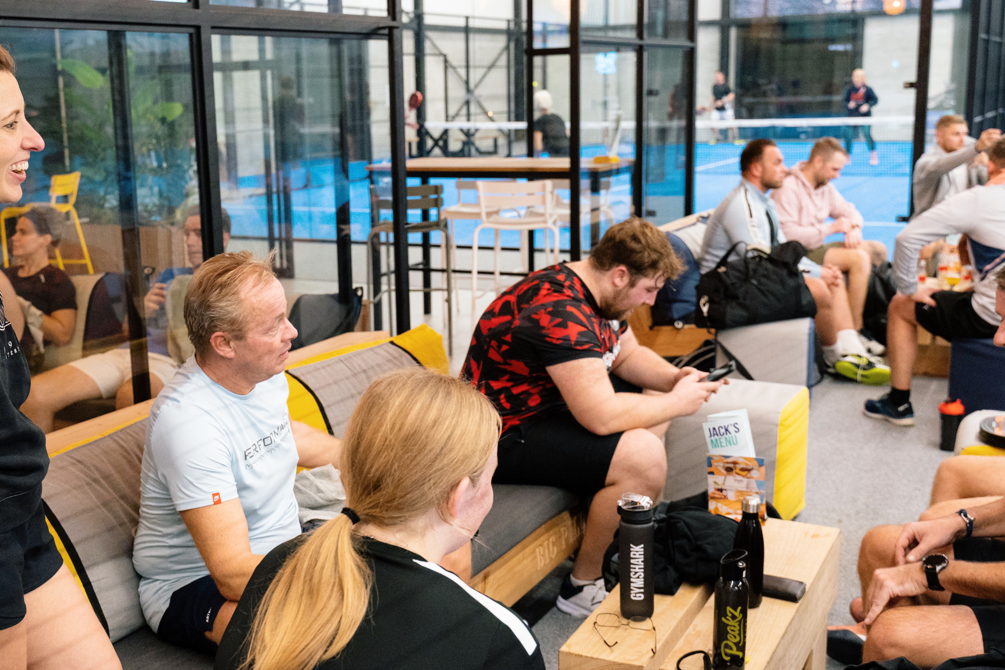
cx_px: 387
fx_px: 1228
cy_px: 337
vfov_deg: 30.5
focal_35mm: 44
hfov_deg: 44.2
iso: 4000
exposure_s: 1/160
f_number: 4
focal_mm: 32
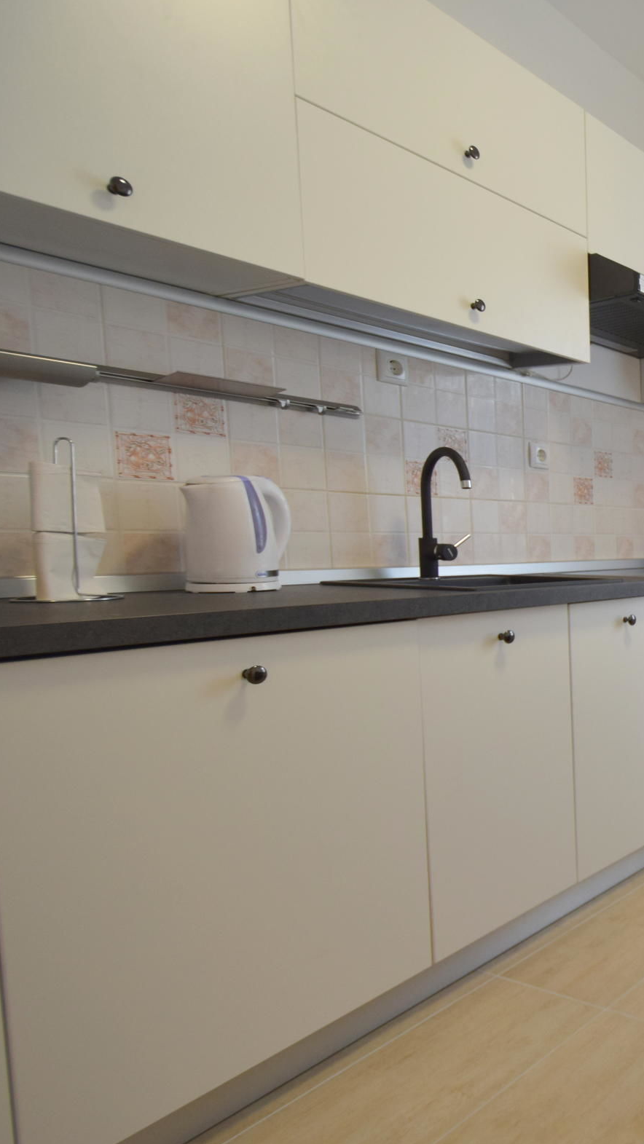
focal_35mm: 24
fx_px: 728
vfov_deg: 76.3
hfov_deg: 32.8
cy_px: 580
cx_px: 871
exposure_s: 1/80
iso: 400
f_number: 4.5
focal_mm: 10
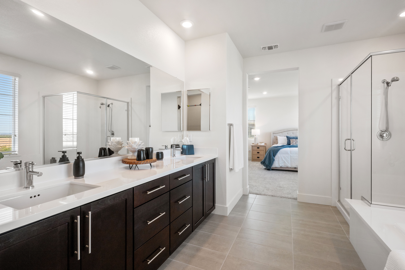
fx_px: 191
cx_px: 202
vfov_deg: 70.4
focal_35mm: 17
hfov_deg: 93.3
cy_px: 135
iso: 400
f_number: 9
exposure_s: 1/40
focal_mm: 17
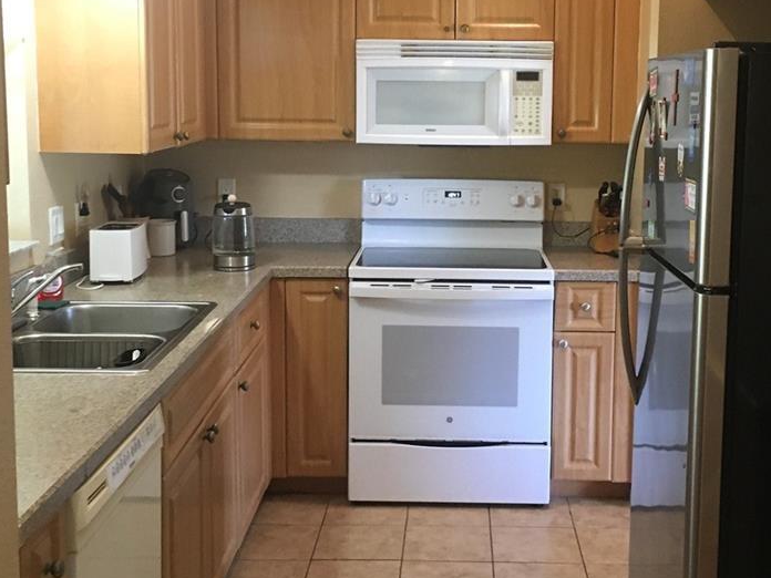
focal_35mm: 50
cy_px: 229
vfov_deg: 29.0
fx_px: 1114
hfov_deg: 38.1
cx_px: 456
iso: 160
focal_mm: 4.15
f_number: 2.2
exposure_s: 1/30
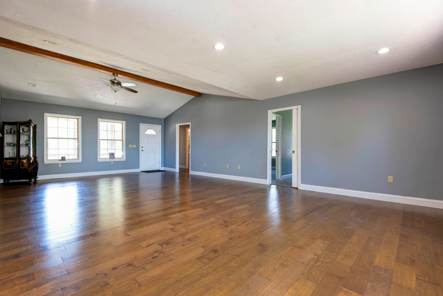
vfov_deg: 73.8
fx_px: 197
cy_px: 148
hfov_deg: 96.7
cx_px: 222
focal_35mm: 16
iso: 200
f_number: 6.3
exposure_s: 1/10
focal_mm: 16
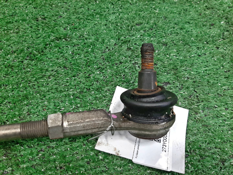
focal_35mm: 26
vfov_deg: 53.1
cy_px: 88
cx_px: 116
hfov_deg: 67.3
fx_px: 175
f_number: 1.7
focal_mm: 3.93
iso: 186
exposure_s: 1/50
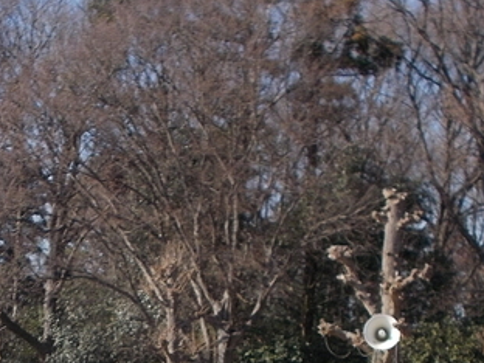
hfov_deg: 19.3
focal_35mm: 100
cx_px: 57
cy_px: 433
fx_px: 1398
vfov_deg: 14.3
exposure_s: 1/100
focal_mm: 6.9
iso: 80
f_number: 9.8
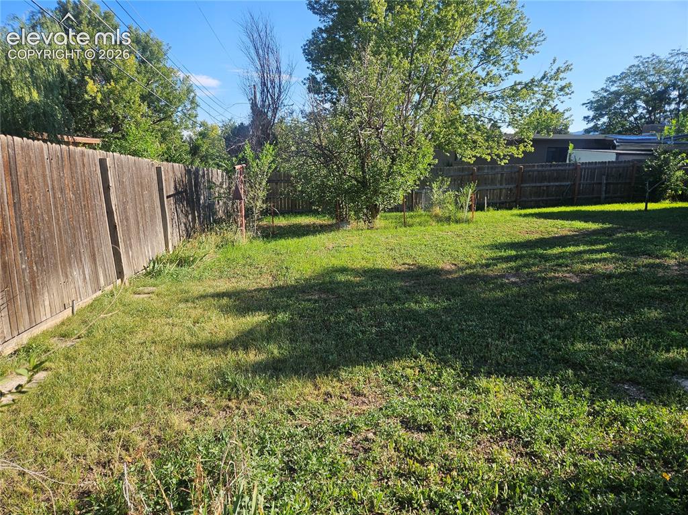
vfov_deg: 58.8
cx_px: 344
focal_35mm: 23
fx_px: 457
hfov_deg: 74.0
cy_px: 258
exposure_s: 1/796
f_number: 1.8
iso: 25
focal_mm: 5.4
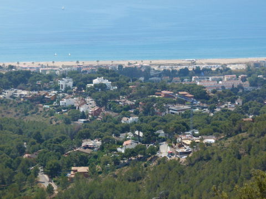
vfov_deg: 11.2
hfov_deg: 14.9
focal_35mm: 132
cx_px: 133
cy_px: 100
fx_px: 1014
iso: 100
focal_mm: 23.7
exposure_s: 1/800
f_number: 4
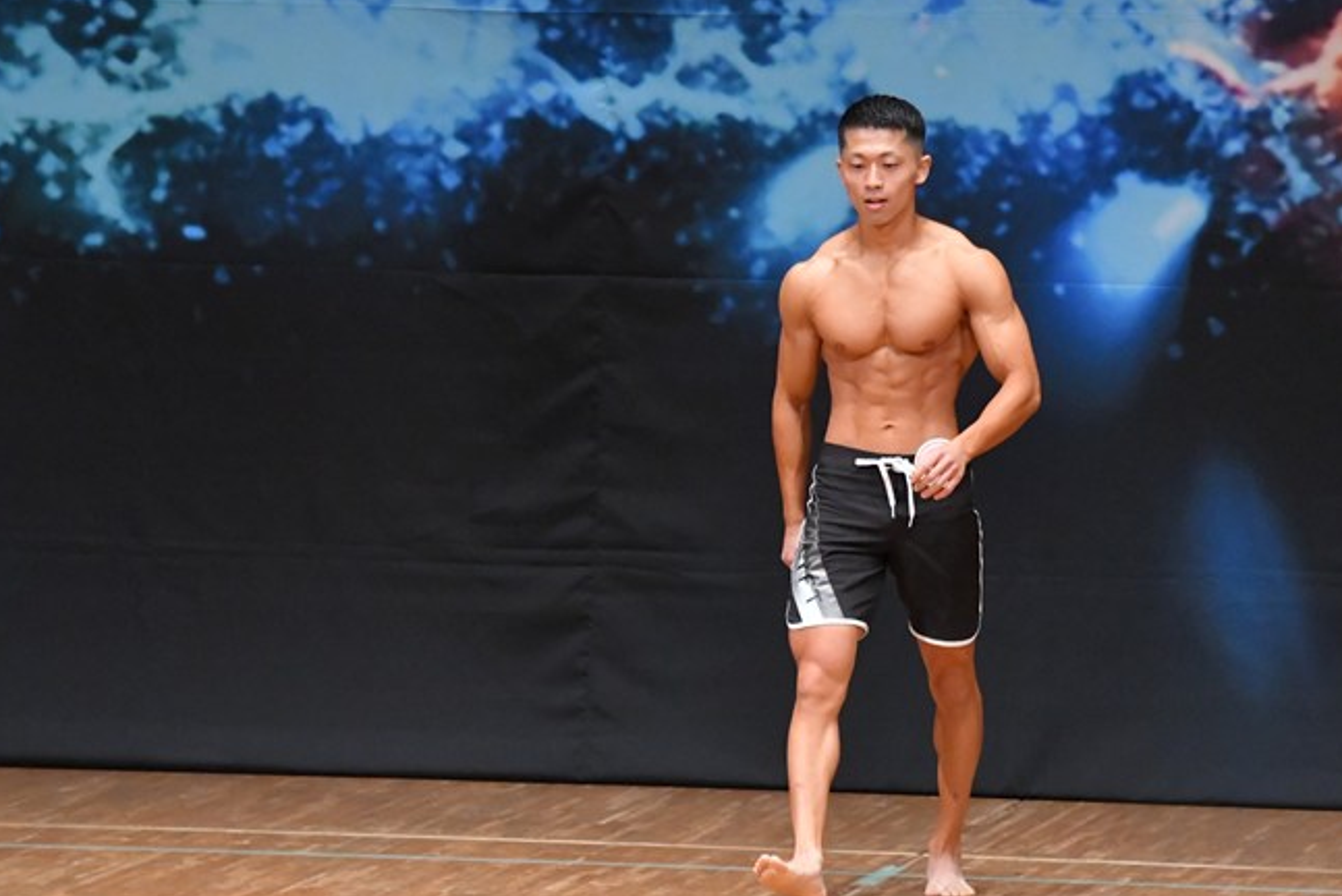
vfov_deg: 4.0
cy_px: 481
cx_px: 746
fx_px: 12717
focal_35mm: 341
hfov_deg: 6.0
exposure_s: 1/400
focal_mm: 190
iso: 8000
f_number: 5.6
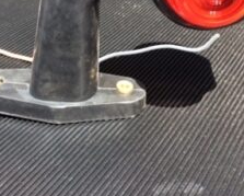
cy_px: 43
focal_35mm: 72
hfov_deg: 26.3
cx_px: 151
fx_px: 521
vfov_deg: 21.1
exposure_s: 1/176
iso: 32
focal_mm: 3.3
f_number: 2.4
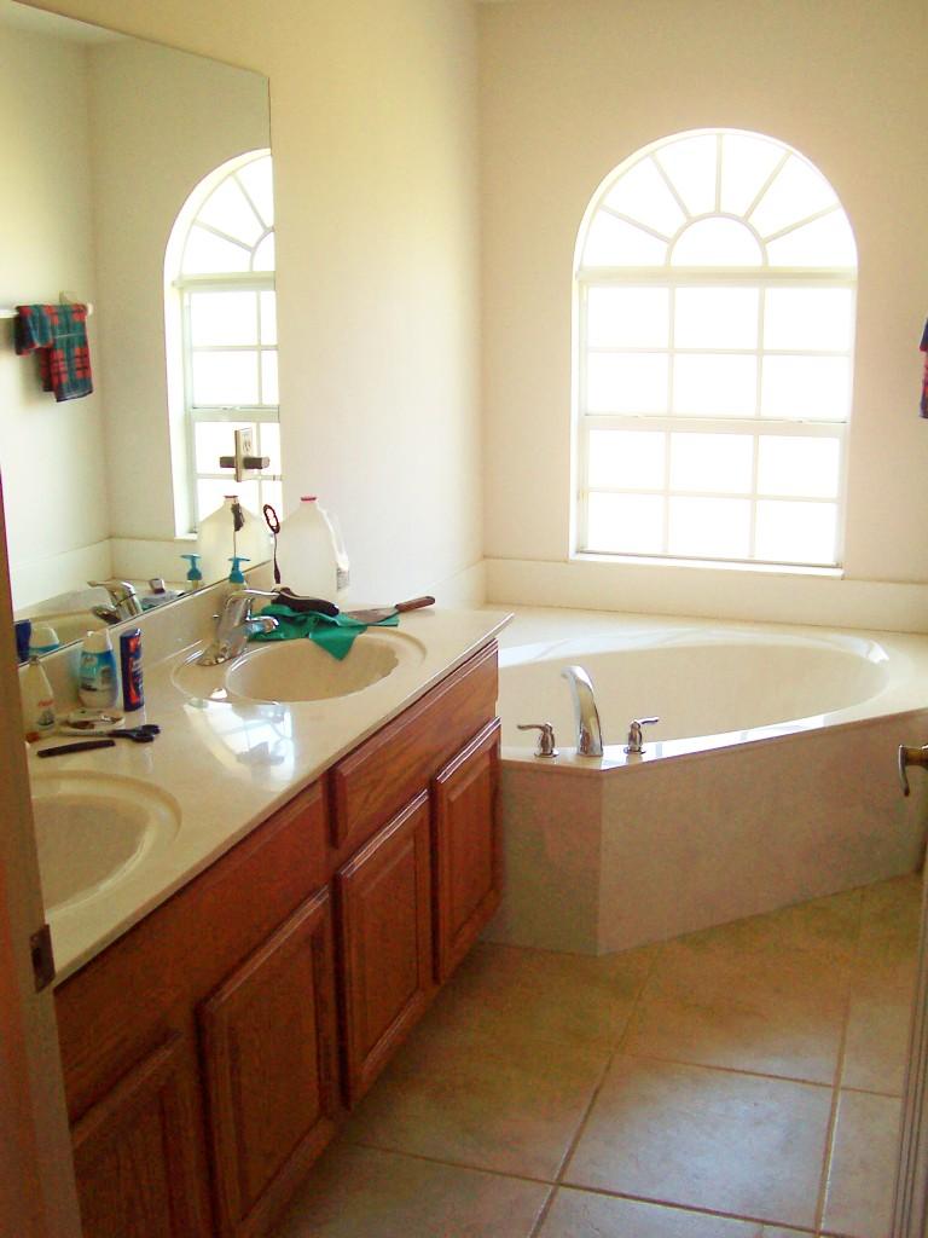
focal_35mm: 37
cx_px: 464
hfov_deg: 38.7
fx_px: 1323
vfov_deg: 50.1
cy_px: 619
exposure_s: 1/60
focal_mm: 5.6
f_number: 2.8
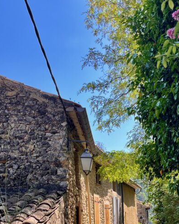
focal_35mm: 53
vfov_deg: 32.6
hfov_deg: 27.2
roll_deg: -0.8
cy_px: 223
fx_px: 351
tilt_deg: -1.2
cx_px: 174
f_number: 1.6
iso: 50
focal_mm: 5.1
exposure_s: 1/693
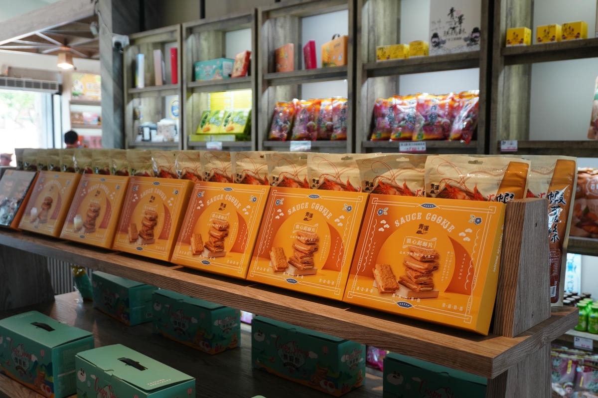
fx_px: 597
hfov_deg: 53.2
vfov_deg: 36.8
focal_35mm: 36
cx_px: 299
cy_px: 199
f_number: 4.5
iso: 320
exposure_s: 1/40
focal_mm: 24
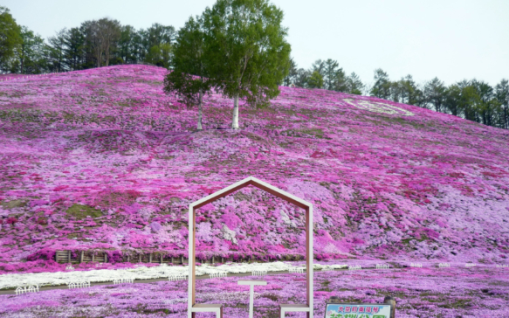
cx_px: 253
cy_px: 183
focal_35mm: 36
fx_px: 499
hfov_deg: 54.0
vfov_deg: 35.2
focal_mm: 5.5
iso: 100
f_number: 2.8
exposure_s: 1/640
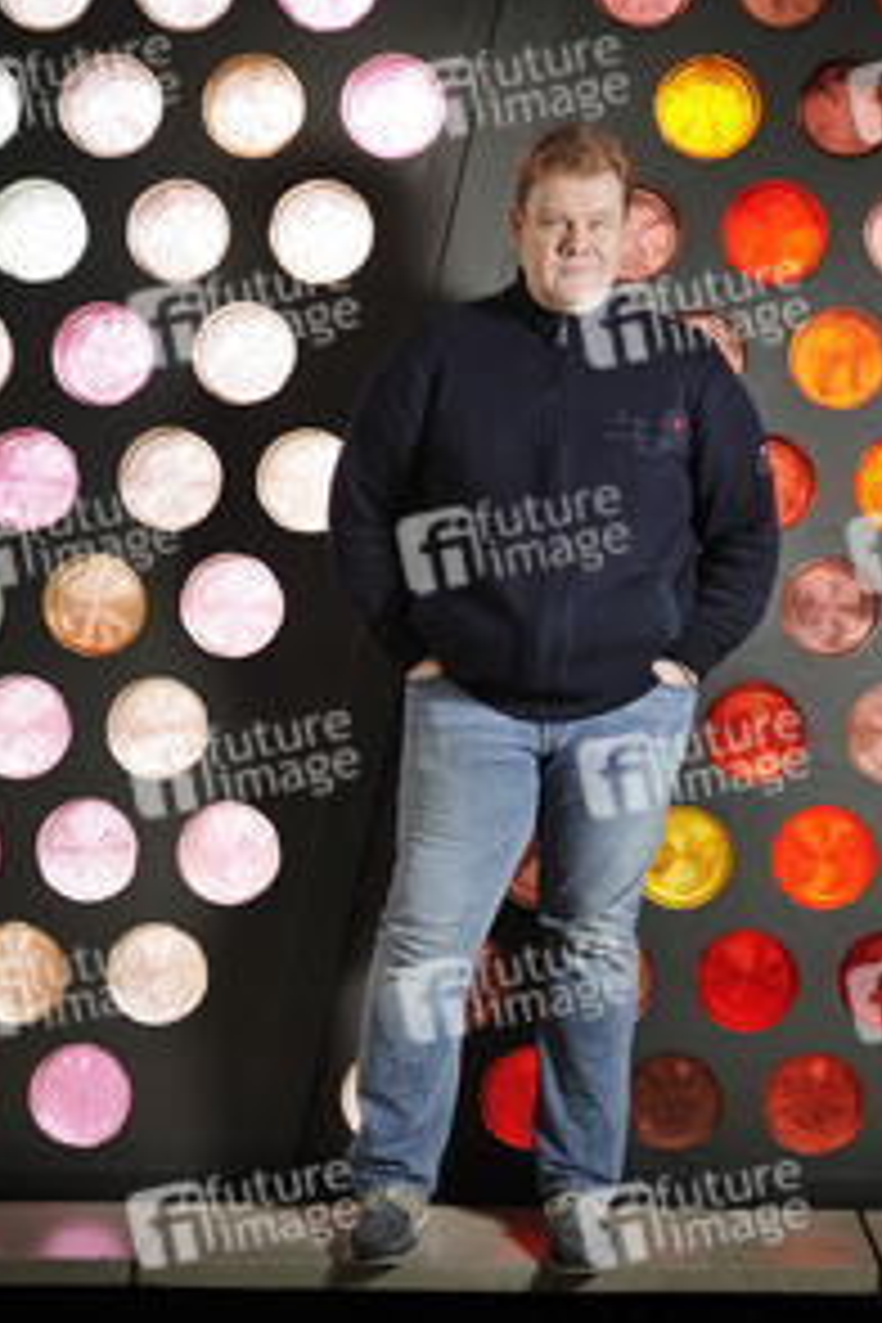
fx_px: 1801
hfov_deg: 27.4
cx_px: 574
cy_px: 652
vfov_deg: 40.3
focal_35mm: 49
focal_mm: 32
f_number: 4
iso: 400
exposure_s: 1/100
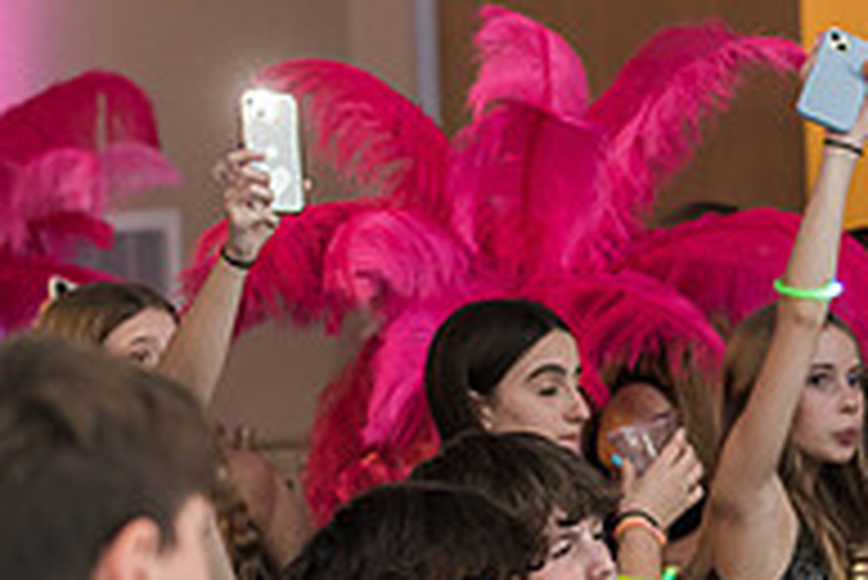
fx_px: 6901
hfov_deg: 7.2
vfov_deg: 4.8
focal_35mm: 286
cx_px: 962
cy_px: 605
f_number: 3.5
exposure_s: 1/100
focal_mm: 95
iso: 1000
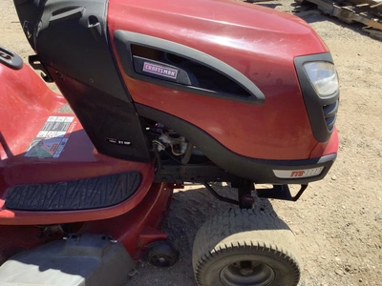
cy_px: 143
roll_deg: +1.3
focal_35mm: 31
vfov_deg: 45.4
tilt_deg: -40.6
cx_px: 191
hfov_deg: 58.4
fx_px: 342
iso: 25
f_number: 2.4
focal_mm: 3.3
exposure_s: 1/684
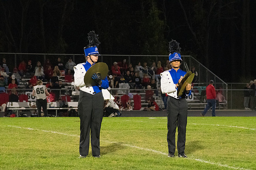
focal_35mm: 180
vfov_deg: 7.6
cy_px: 85
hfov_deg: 11.4
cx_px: 128
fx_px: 1279
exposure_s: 1/400
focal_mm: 120
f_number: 5
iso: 5000
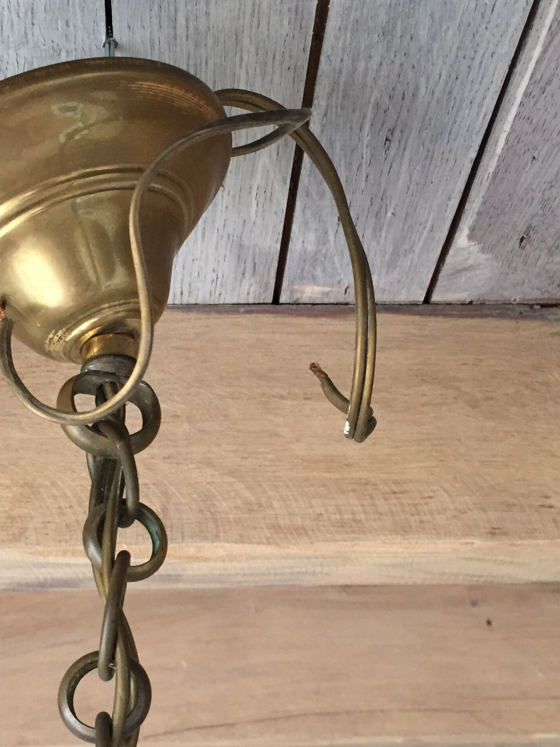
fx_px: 1078
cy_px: 437
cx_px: 201
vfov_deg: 38.1
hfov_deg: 29.0
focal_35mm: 50
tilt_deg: +30.1
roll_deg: +2.1
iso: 250
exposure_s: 1/33
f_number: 2.2
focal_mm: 4.15
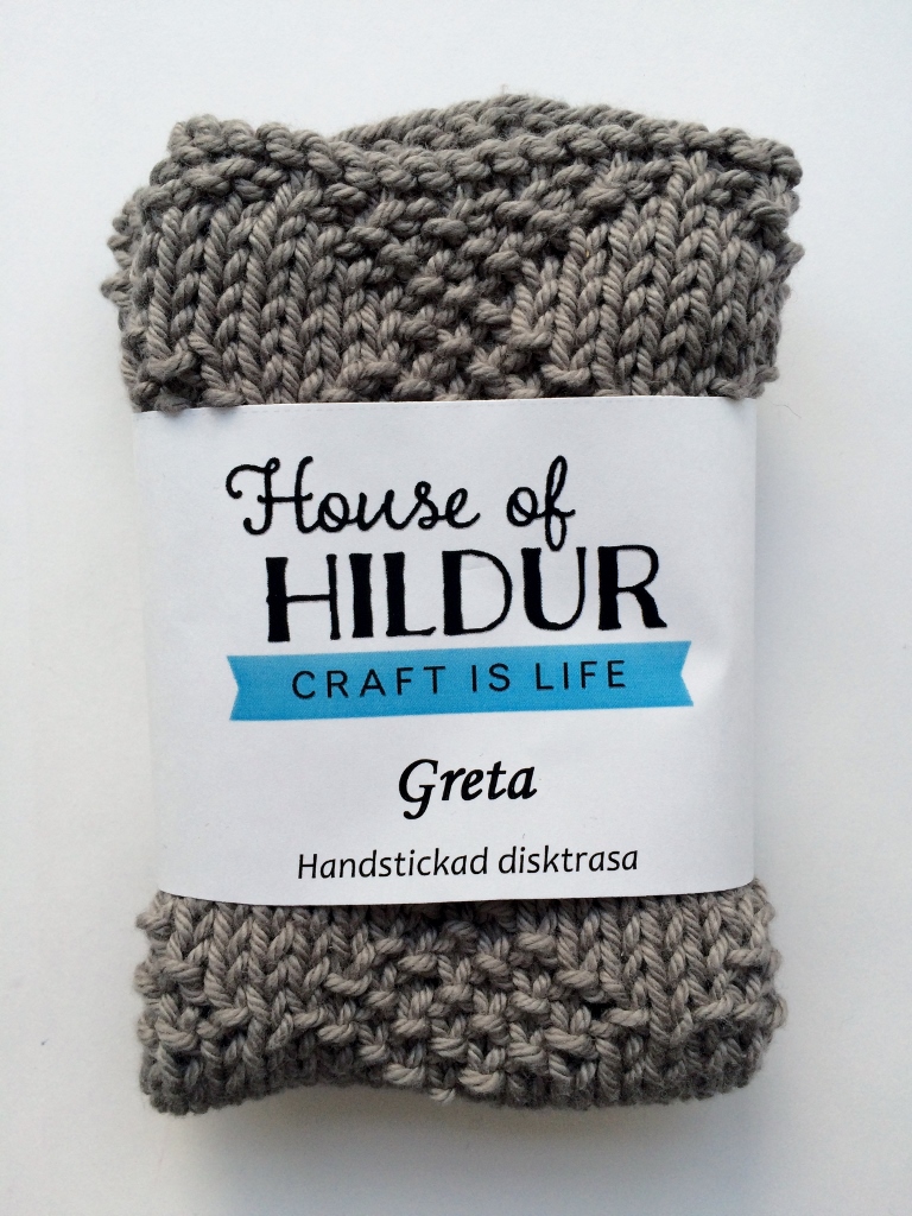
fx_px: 1019
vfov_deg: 61.7
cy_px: 608
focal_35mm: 29
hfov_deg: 48.2
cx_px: 456
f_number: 2.2
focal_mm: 4.15
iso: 64
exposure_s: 1/100
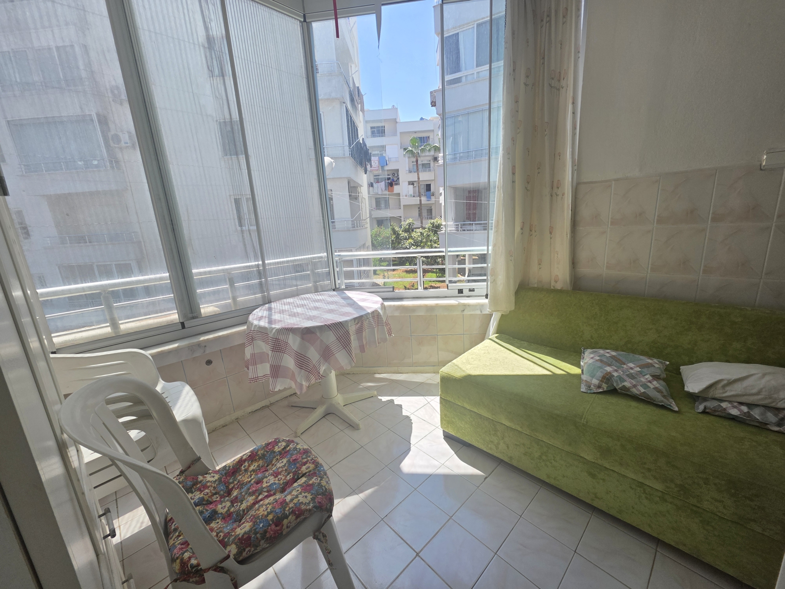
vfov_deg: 89.9
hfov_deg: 106.2
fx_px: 295
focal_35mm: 13
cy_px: 294
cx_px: 392
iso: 40
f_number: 1.9
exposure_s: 1/1105
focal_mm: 2.2
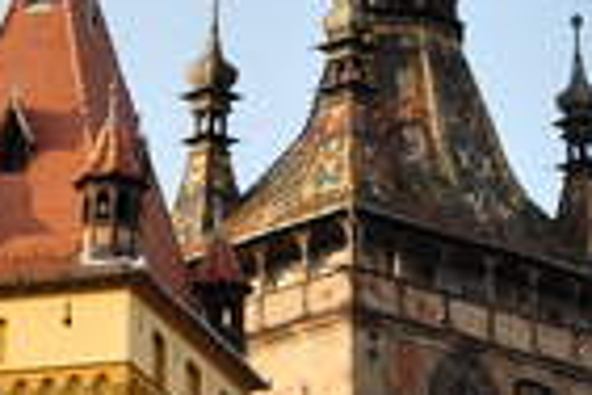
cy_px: 69
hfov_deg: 11.2
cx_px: 508
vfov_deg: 7.5
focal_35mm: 183
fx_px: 3013
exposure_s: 1/500
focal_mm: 27
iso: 500
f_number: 9
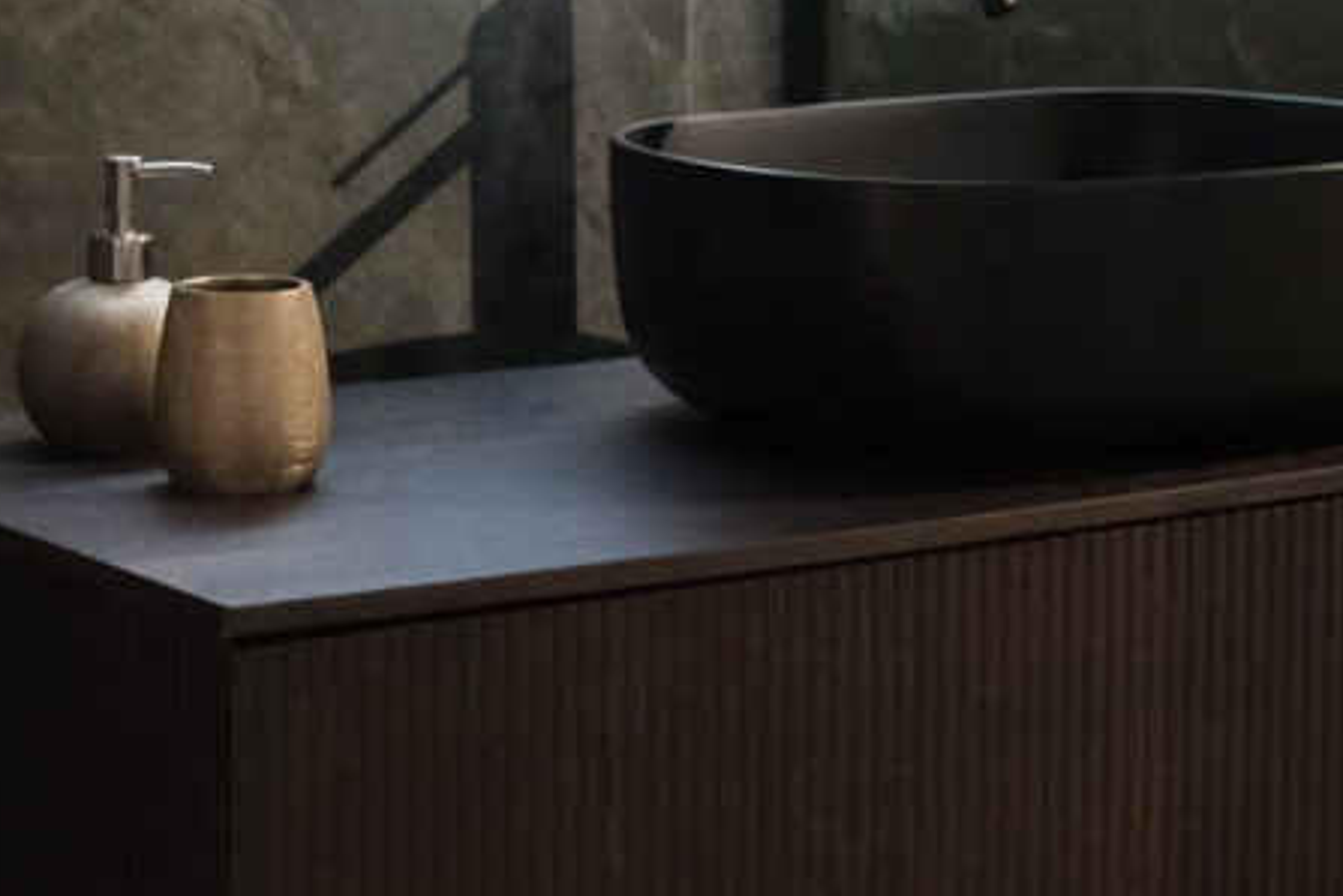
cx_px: 889
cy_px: 140
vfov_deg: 10.3
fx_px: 4961
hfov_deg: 15.4
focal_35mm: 133
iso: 2500
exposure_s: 1/125
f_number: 2.8
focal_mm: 19.4
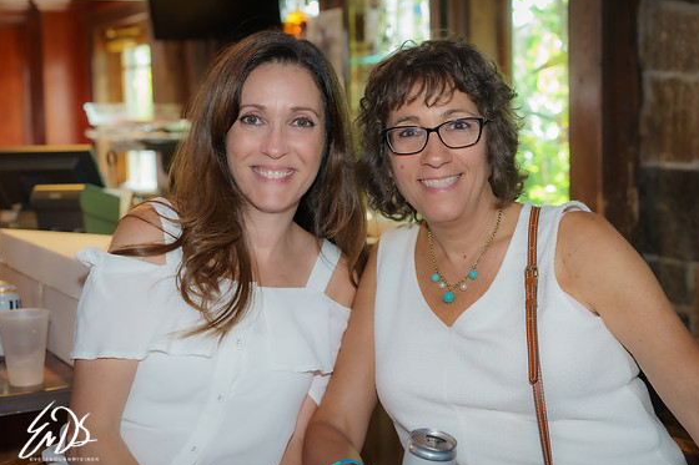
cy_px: 234
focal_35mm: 57
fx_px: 1106
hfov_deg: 35.1
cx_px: 359
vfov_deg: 23.8
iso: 2000
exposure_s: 1/60
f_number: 4
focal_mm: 55
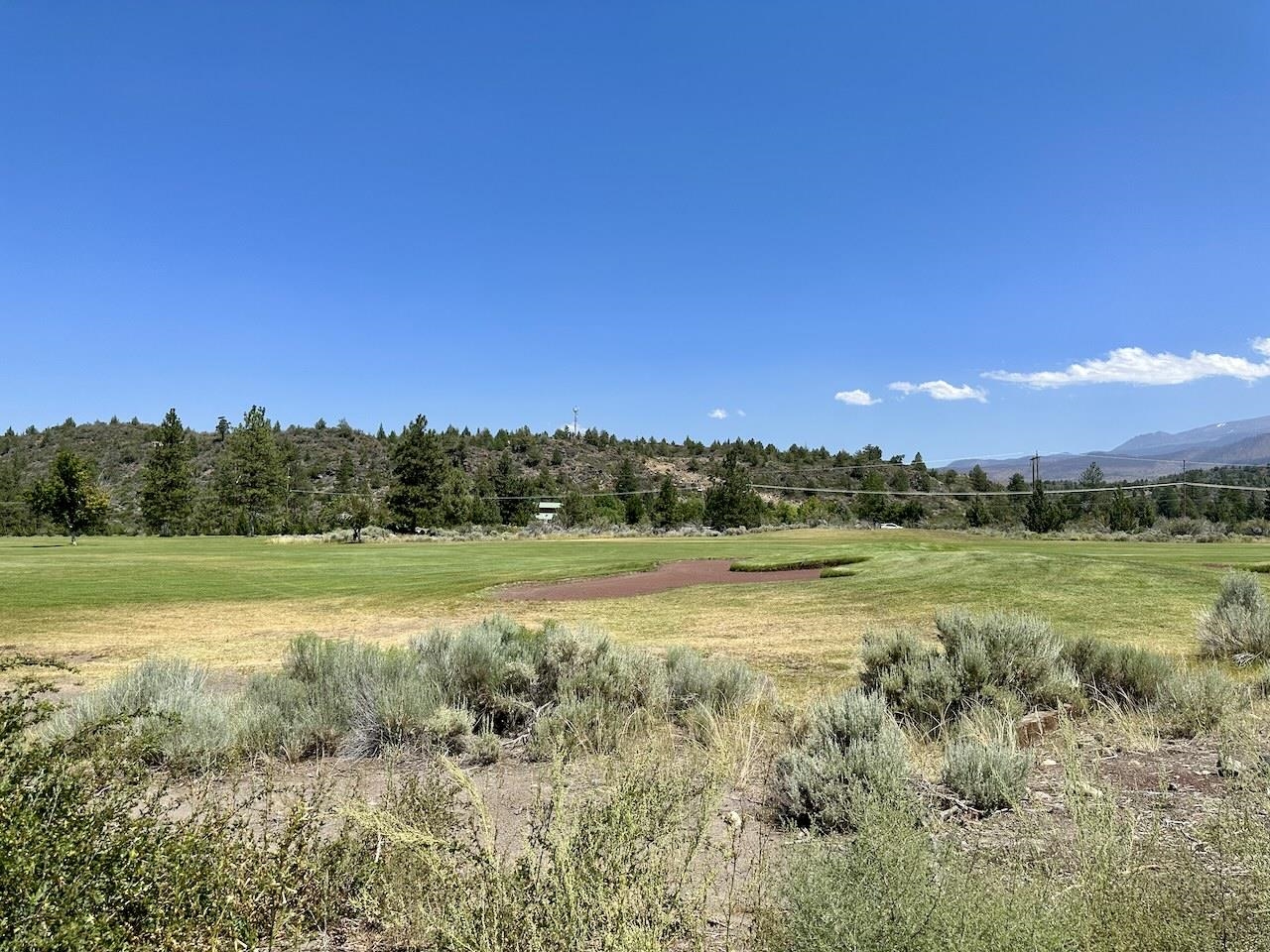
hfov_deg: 71.6
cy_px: 476
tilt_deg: +3.9
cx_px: 635
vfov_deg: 56.8
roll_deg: -0.8
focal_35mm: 24
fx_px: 881
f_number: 1.78
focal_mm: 6.86
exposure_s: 1/5000
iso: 80
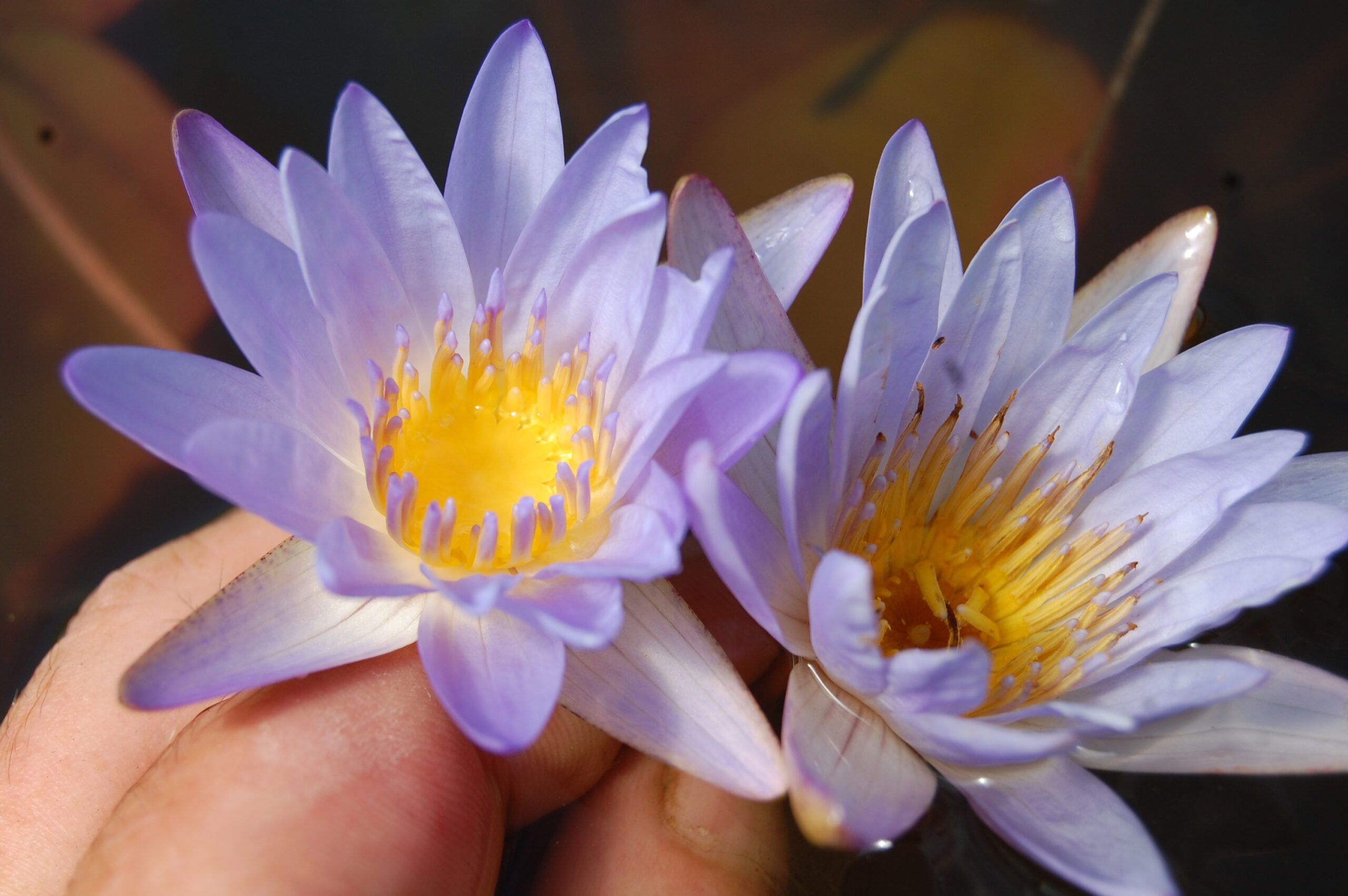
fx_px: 3086
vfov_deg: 16.5
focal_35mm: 82
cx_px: 674
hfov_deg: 24.6
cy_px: 448
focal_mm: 55
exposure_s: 1/320
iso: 200
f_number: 9
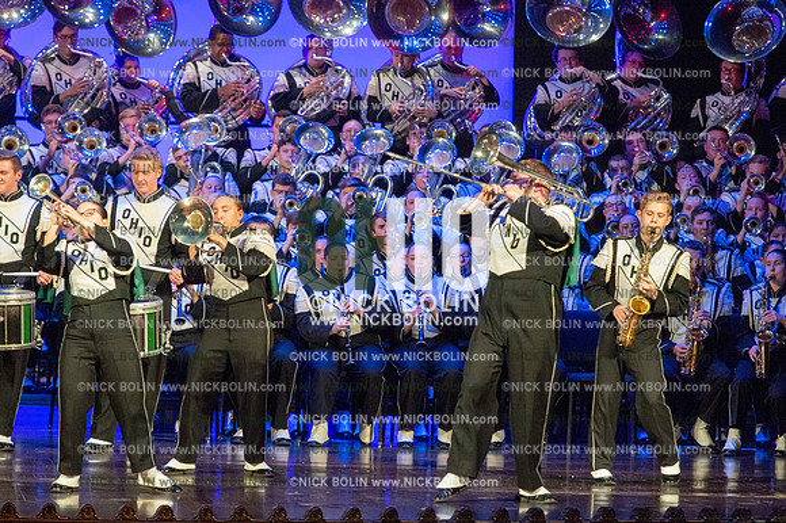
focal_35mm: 240
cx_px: 393
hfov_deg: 8.6
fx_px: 5237
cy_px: 262
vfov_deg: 5.7
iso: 8000
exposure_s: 1/320
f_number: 5.6
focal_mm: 240
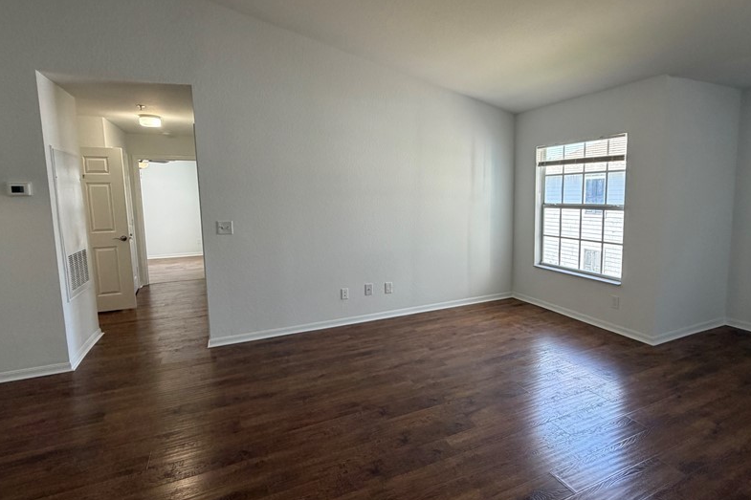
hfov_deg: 86.7
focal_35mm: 19
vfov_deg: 64.5
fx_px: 396
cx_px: 409
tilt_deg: -6.9
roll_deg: +1.1
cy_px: 236
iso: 200
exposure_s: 1/121
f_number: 2.2
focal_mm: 2.22
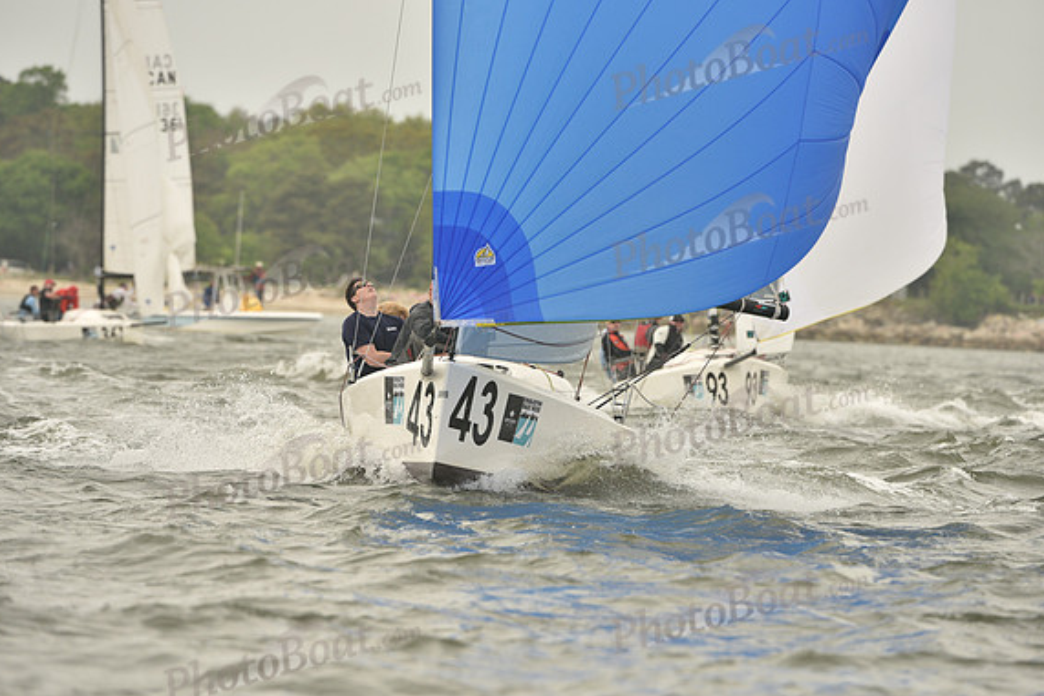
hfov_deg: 5.1
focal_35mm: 406
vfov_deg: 3.4
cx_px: 517
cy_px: 352
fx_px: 11776
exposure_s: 1/1000
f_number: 7.1
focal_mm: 400
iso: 320
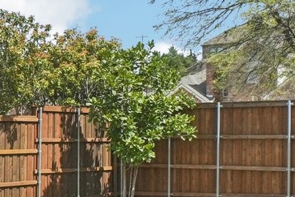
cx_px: 34
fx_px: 729
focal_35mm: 89
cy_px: 126
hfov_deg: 22.4
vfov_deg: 15.3
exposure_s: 1/1250
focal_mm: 12
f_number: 8
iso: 400
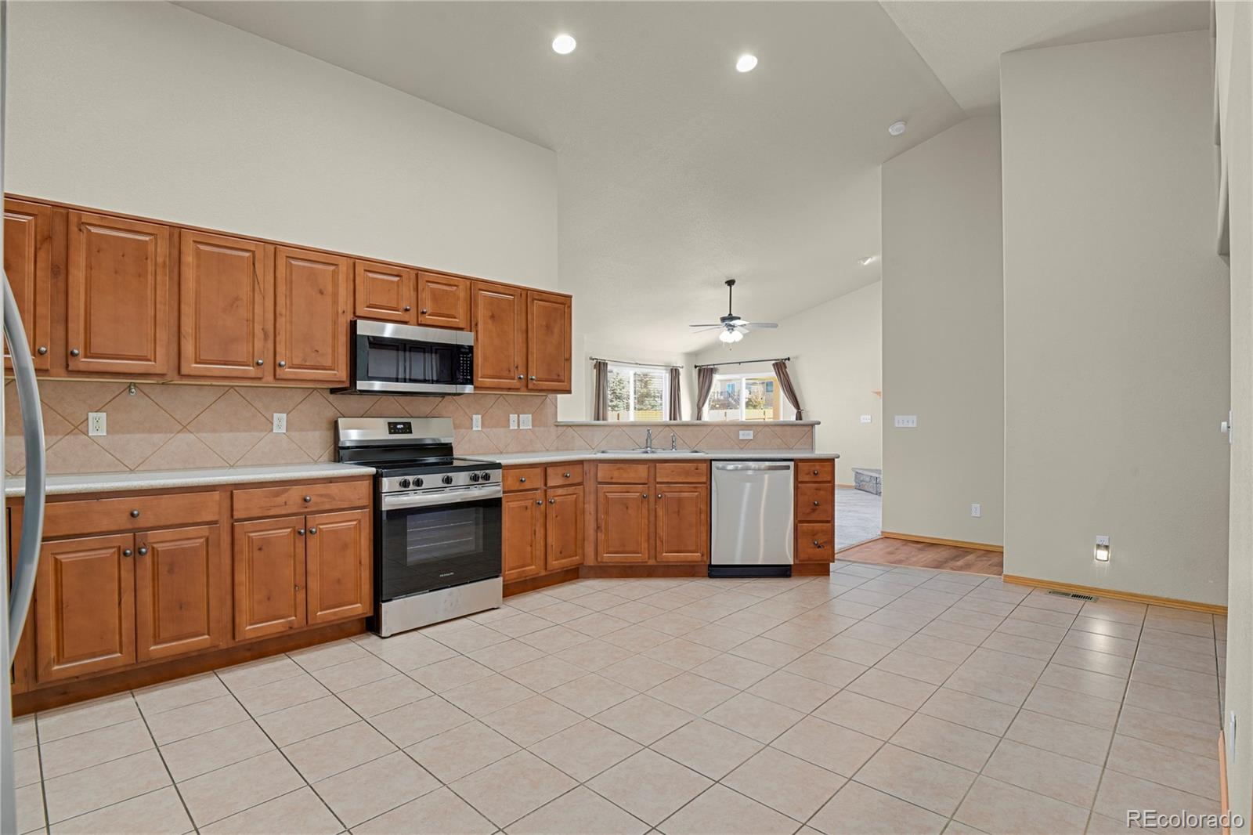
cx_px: 626
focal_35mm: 17
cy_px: 418
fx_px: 592
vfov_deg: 70.4
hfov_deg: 93.3
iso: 250
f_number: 8
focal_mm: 17
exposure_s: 5
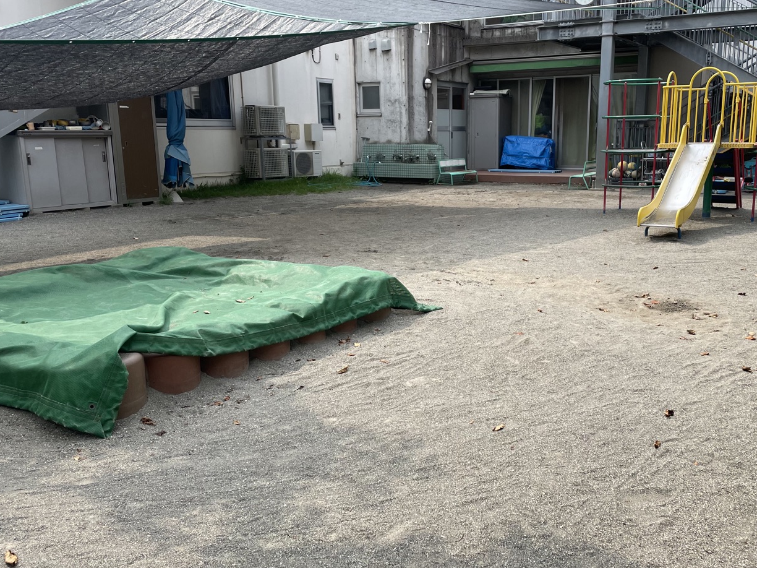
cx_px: 448
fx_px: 744
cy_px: 302
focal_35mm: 34
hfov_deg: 53.6
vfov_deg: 41.8
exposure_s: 1/1825
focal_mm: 4.2
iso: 32
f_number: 1.6
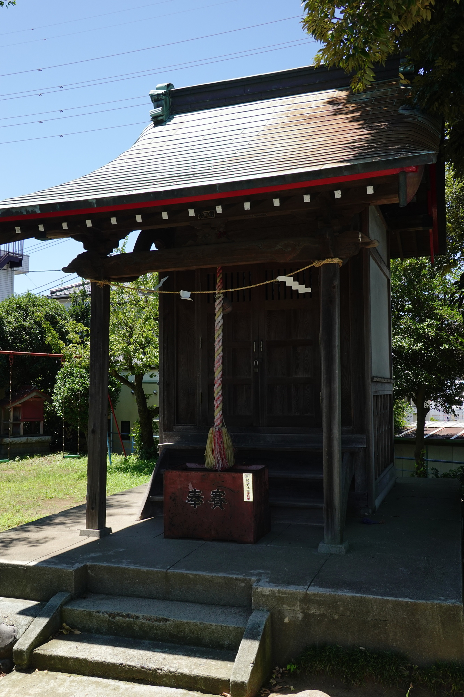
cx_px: 232
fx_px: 619
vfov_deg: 58.7
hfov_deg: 41.1
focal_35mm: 32
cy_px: 348
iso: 125
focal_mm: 12.01
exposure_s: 1/500
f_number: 4
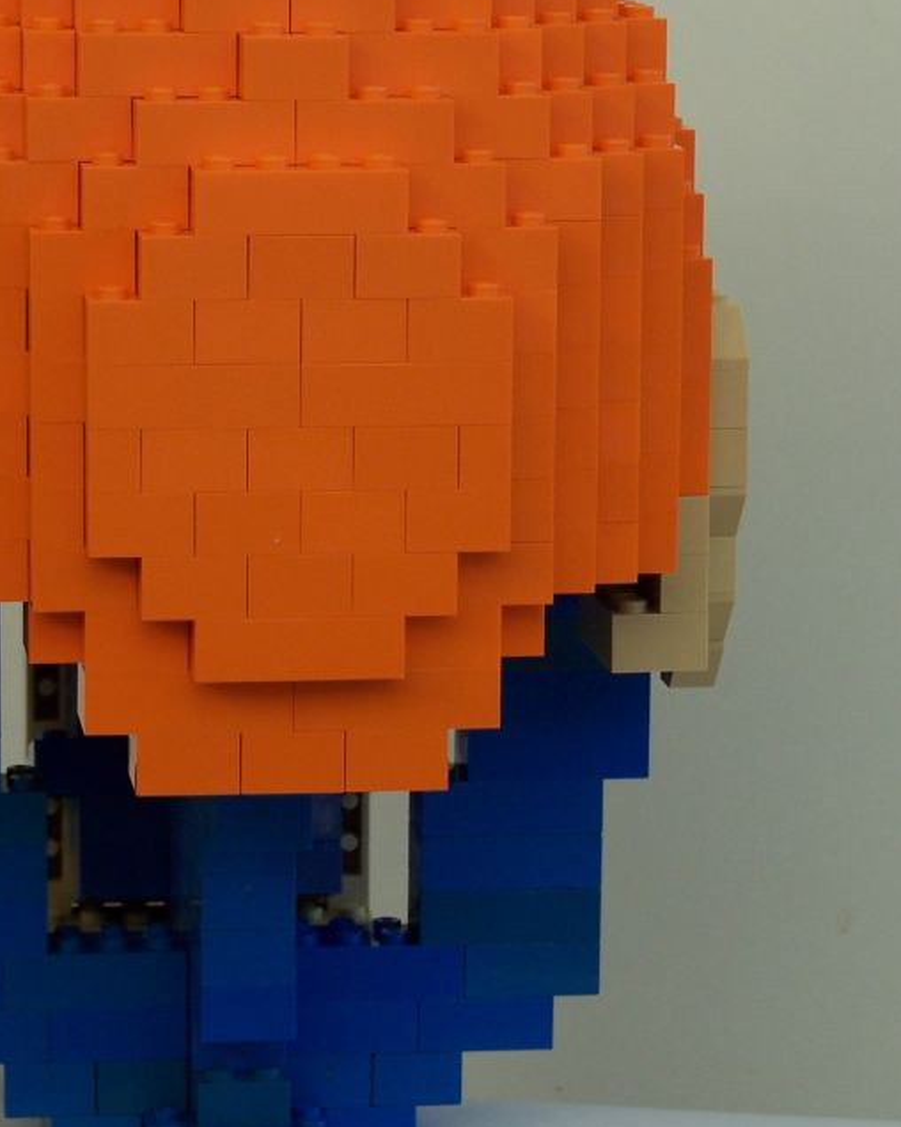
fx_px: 4300
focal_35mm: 129
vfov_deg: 14.9
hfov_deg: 11.9
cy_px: 398
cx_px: 241
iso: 80
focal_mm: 13.7
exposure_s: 1/180
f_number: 3.2
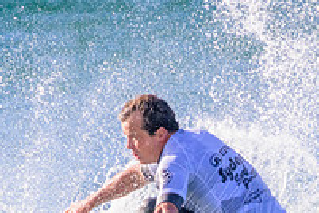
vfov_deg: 0.6
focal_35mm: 2309
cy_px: 304
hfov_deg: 0.9
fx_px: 20459
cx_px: 181
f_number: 11
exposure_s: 1/2000
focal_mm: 800
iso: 2000
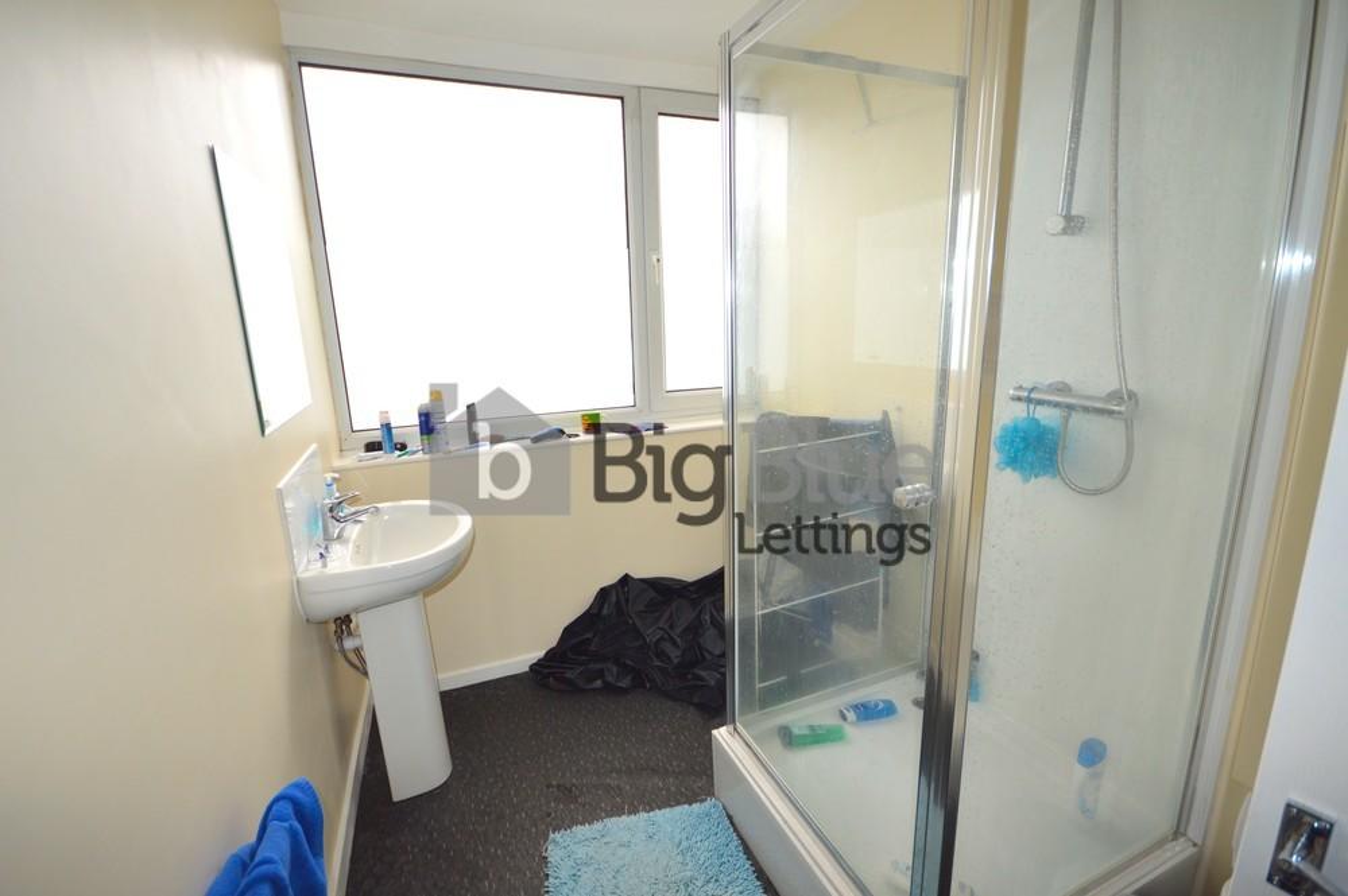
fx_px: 561
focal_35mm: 15
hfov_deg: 100.4
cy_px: 448
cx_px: 674
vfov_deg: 77.2
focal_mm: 10
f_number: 4
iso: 400
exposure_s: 1/60
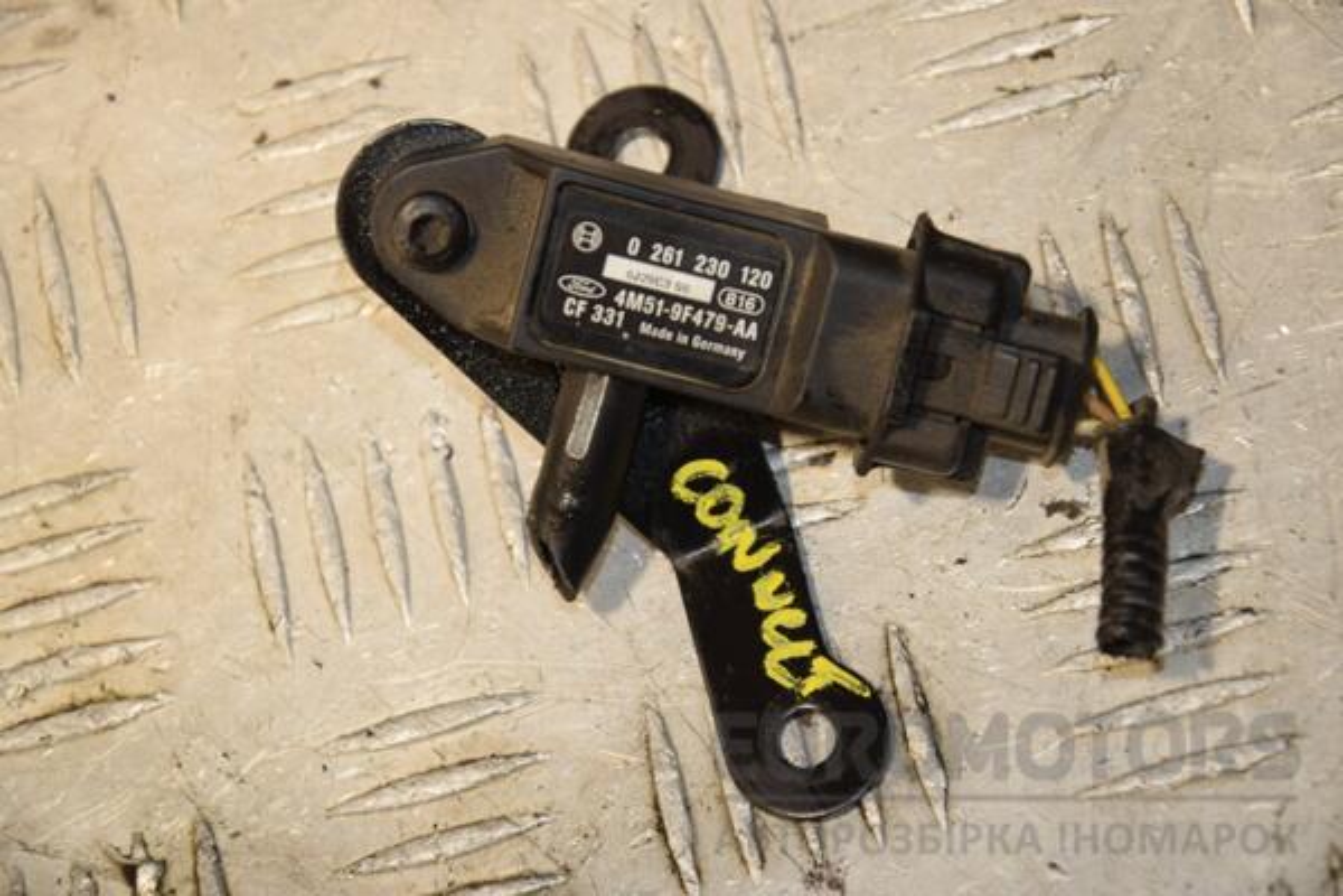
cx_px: 672
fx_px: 5483
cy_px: 448
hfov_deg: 14.0
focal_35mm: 147
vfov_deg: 9.3
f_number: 6.3
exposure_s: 1/200
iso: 800
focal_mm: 98
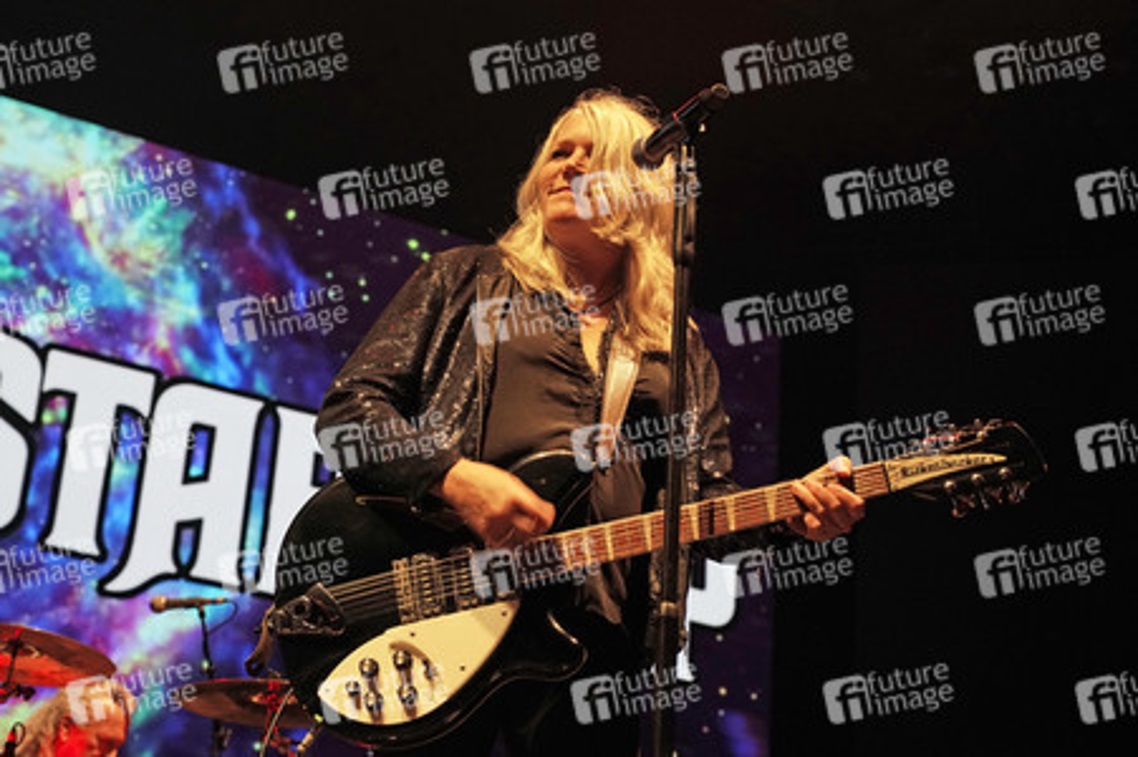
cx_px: 569
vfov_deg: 24.6
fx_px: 1737
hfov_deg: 36.3
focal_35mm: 55
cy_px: 378
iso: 1600
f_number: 5.6
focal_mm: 55
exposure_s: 1/100
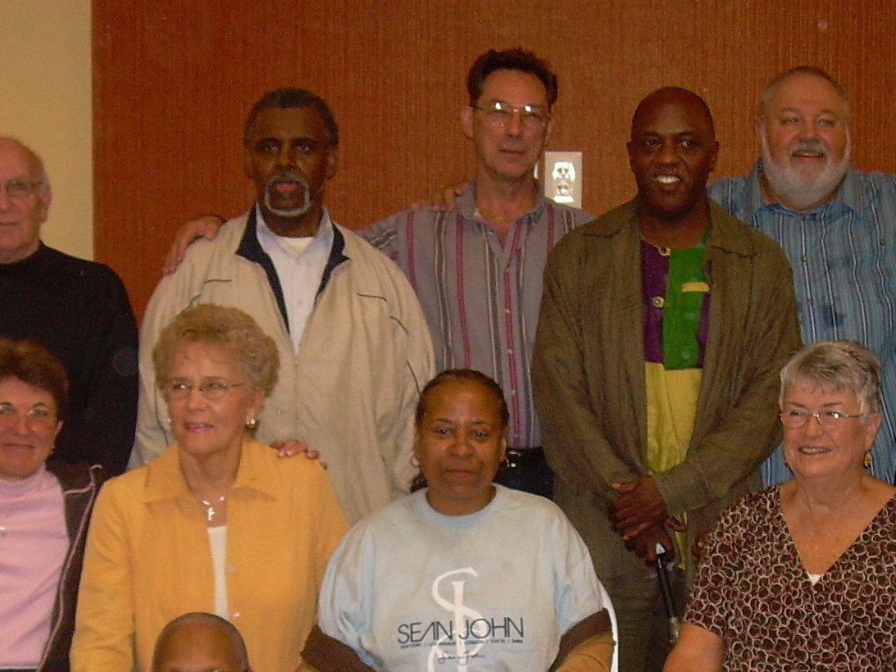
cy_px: 570
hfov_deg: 24.7
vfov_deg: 18.4
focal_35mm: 79
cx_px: 416
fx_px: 2045
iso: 154
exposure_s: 1/60
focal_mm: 6.3
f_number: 2.8
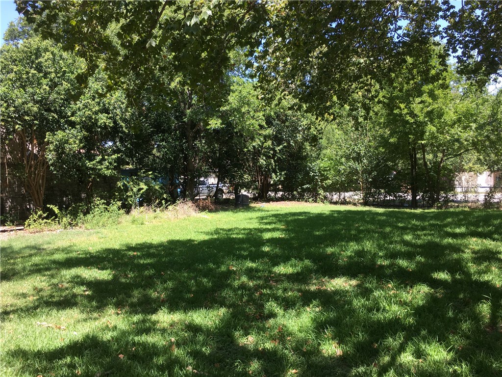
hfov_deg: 61.7
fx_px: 421
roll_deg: +3.7
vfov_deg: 48.2
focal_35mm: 29
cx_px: 251
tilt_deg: -0.7
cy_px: 188
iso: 25
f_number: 2.2
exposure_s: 1/342
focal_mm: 4.15
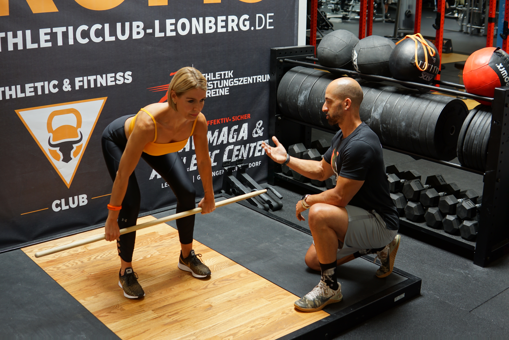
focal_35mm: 45
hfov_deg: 43.6
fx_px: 636
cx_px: 254
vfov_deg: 29.9
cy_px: 170
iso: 250
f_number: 4
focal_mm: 30
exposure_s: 1/60
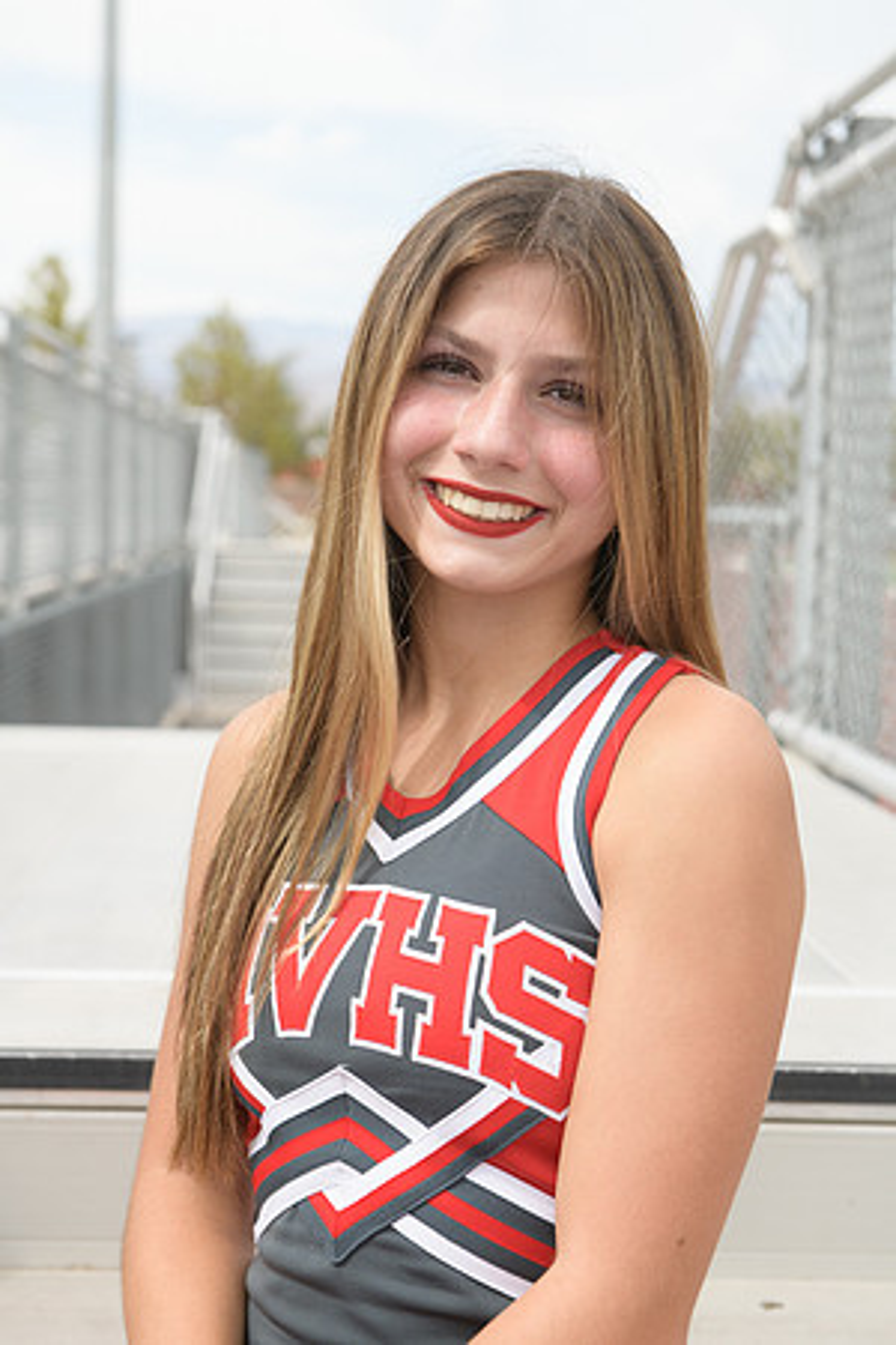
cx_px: 448
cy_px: 672
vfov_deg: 28.8
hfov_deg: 19.5
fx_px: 2613
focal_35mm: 70
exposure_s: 1/1250
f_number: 5.6
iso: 800
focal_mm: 70
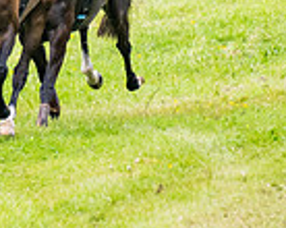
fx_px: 12222
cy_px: -21
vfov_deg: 1.1
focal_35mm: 1446
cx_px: -256
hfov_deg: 1.3
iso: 400
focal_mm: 210
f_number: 4
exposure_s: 1/1600
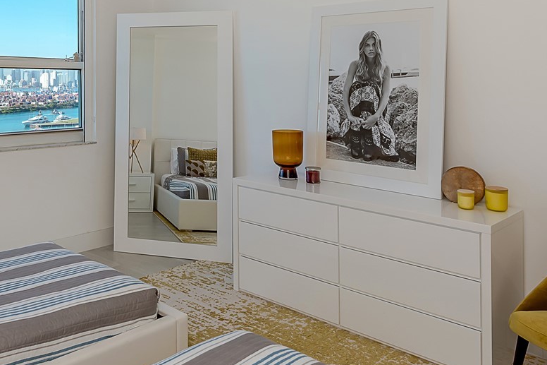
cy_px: 79
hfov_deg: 53.6
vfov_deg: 36.7
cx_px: 192
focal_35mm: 35
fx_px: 532
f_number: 8
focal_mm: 16
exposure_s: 1/250
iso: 100
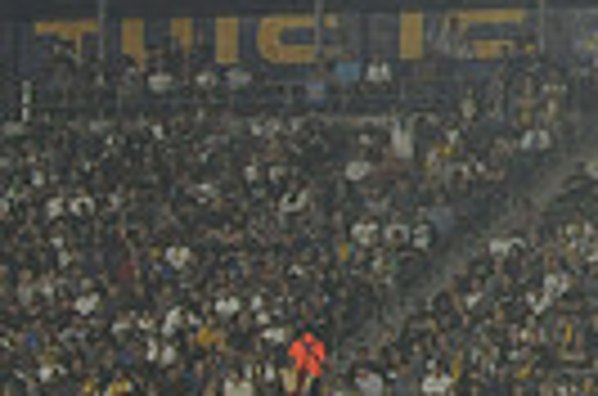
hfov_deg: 5.4
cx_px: 1268
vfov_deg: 3.6
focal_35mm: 376
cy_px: -50
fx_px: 6231
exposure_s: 1/320
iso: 3200
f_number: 9
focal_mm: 86
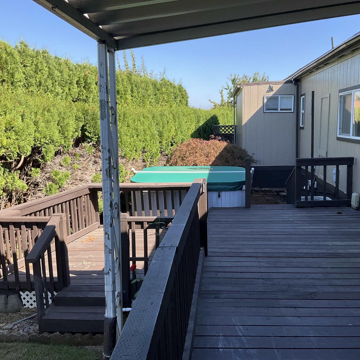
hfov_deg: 46.9
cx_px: 217
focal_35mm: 35
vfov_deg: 47.2
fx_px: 412
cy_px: 181
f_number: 1.8
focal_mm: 3
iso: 25
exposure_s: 1/454
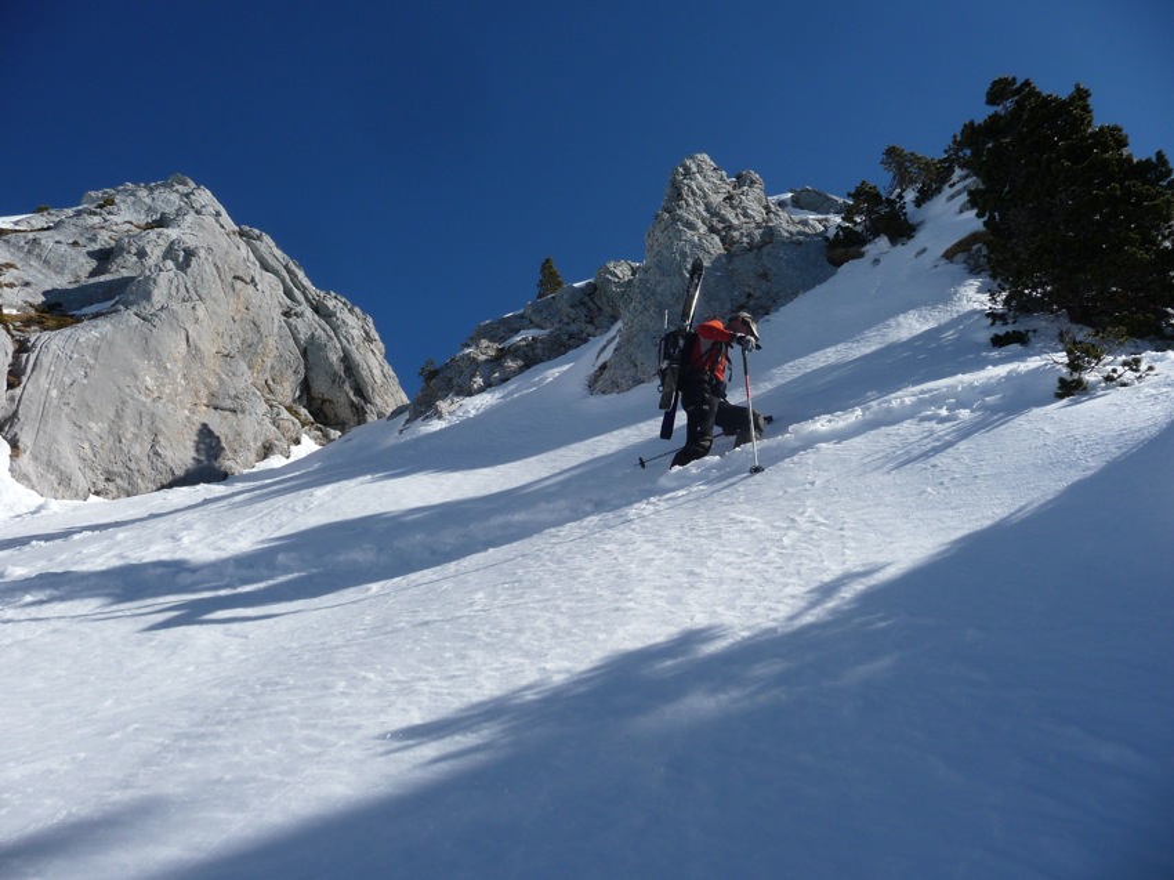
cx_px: 587
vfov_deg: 49.7
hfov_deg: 63.5
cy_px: 440
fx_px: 949
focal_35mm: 28
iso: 100
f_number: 8
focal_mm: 4.7
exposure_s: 1/400
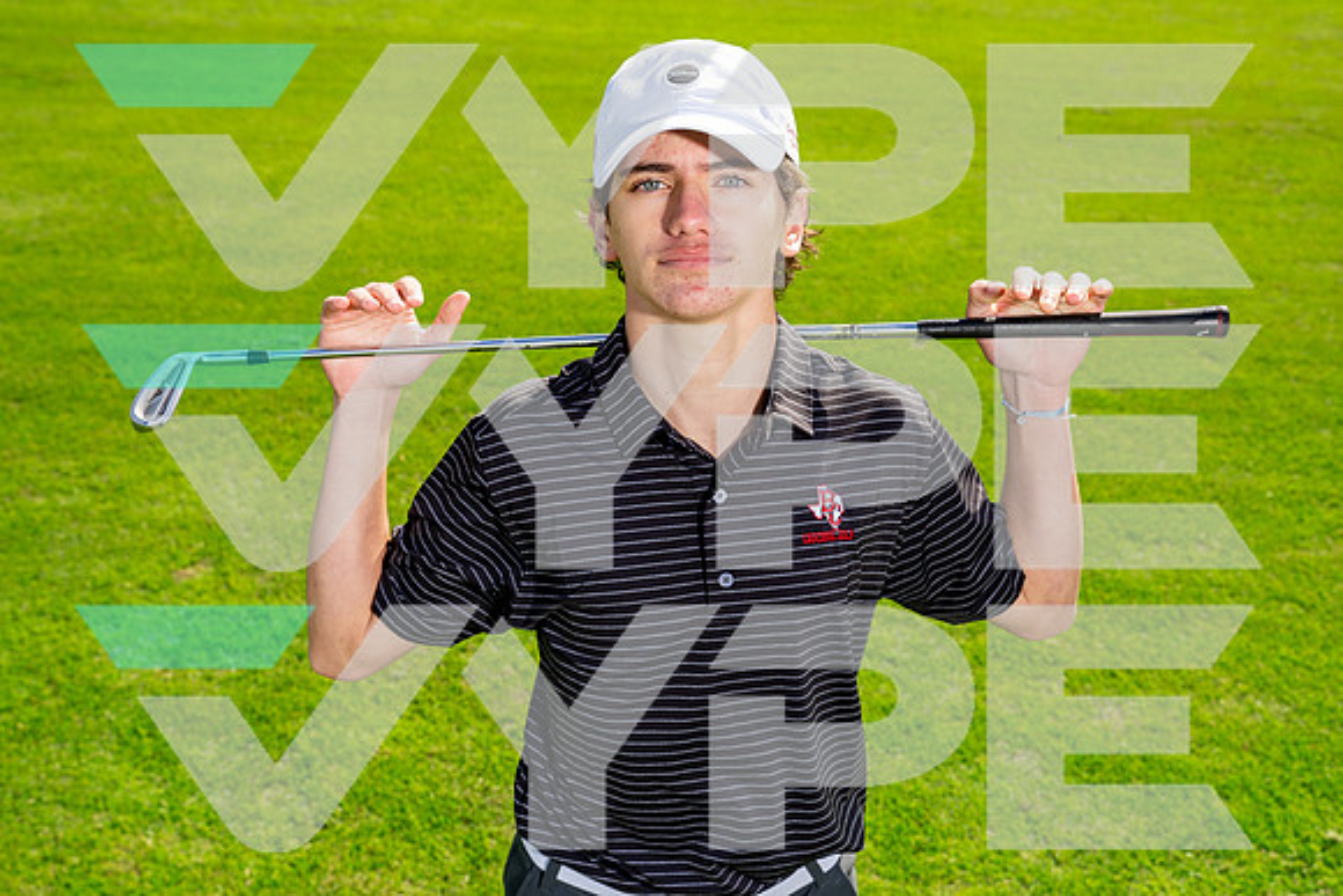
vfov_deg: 29.2
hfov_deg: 42.6
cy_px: 448
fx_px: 1721
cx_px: 672
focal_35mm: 46
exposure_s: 1/250
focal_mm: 46
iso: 100
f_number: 7.1
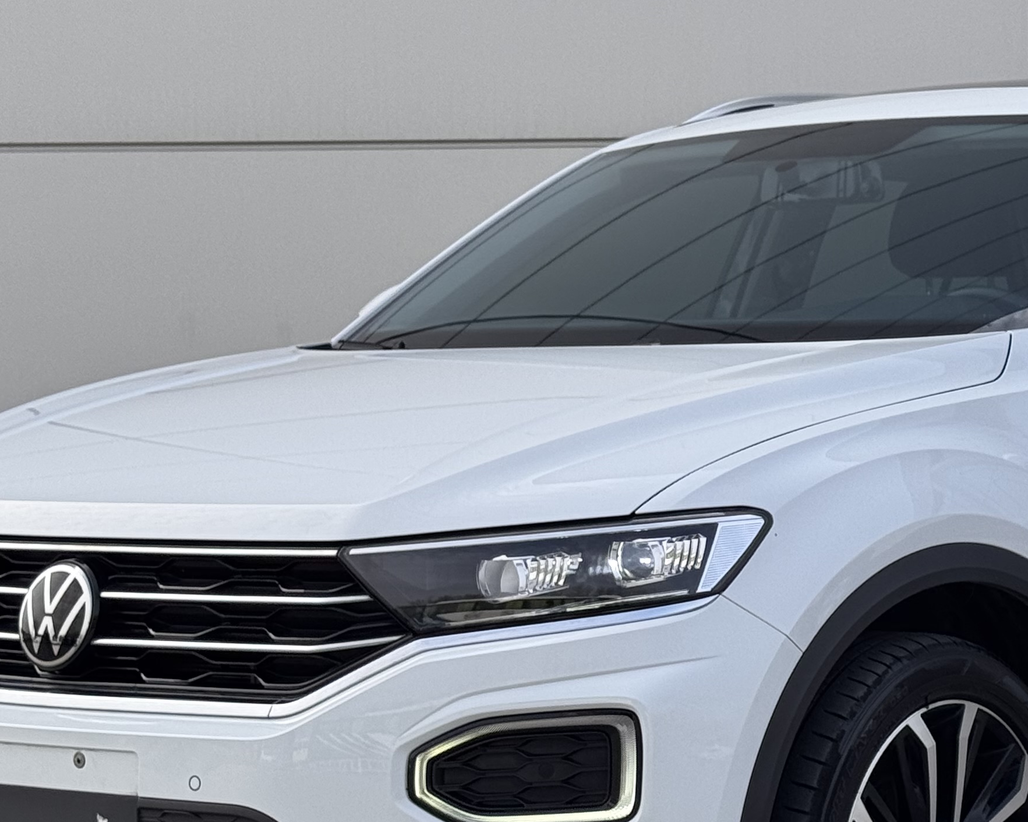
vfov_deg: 14.4
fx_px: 3255
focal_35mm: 107
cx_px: 835
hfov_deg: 17.8
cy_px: 477
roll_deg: +0.5
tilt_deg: -2.4
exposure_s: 1/2513
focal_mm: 6.76
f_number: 1.78
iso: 64
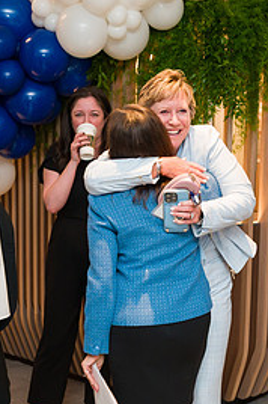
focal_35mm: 71
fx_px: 795
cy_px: 241
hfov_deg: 19.1
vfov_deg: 28.4
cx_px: 99
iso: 1000
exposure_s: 1/200
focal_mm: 30
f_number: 3.5
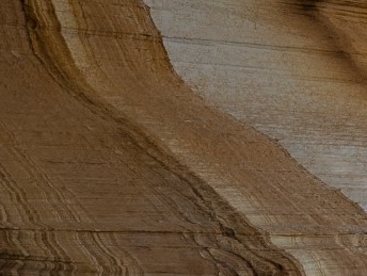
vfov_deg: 14.7
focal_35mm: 100
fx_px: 1062
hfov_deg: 15.6
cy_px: 48
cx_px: 733
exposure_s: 1/992
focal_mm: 6.9
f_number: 1.68
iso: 21
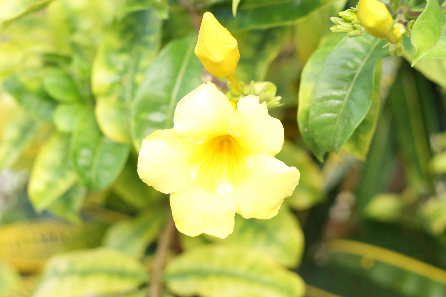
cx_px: 223
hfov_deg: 27.0
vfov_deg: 18.2
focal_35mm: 75
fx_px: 929
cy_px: 148
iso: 100
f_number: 5.6
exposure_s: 1/50
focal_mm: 50
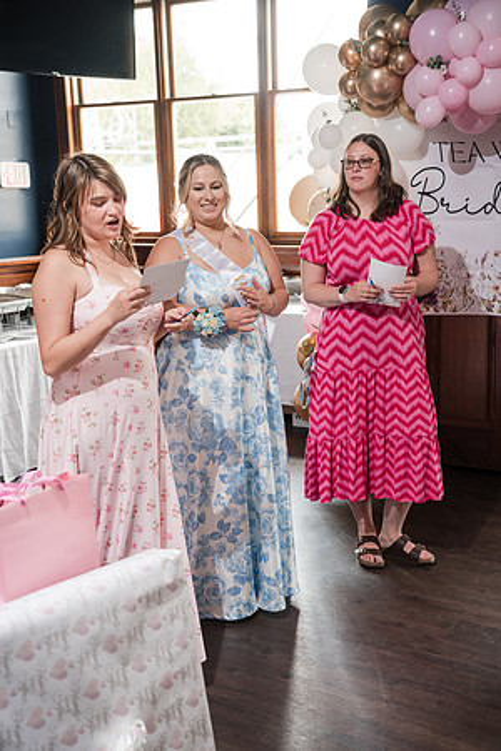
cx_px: 250
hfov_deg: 27.5
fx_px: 1023
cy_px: 376
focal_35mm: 49
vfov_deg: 40.3
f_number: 4
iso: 1250
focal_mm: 49
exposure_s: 1/250
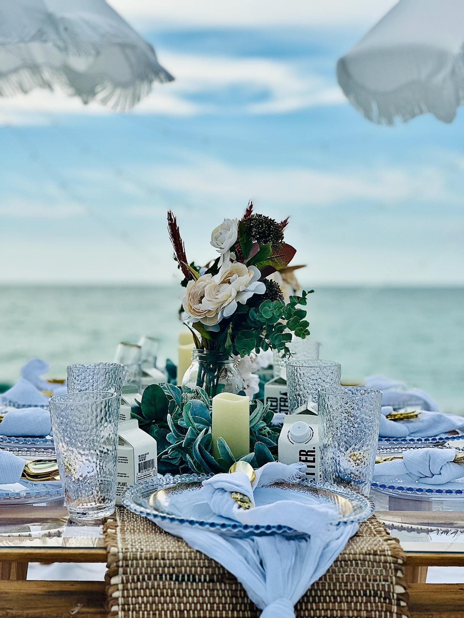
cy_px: 309
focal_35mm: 77
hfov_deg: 19.1
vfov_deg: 25.3
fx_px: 1376
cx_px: 232
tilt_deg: +1.0
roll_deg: -0.5
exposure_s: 1/1783
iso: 32
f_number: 2.8
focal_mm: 9
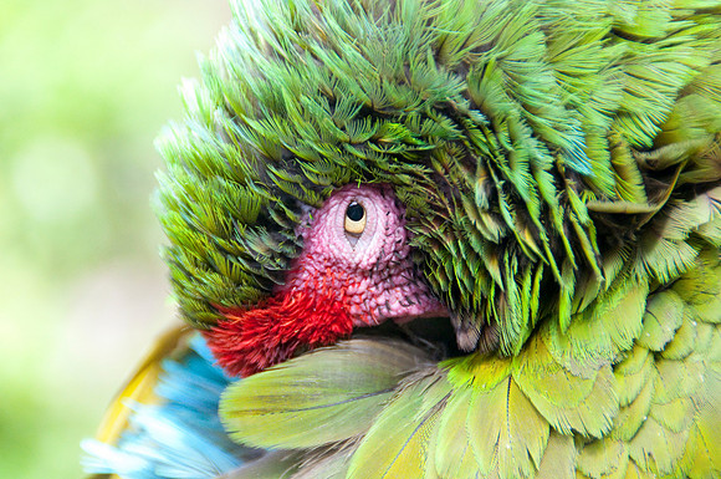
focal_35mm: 225
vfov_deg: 6.1
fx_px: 4500
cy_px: 240
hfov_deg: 9.2
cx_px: 360
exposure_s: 1/640
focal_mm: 150
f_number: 6.3
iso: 3200
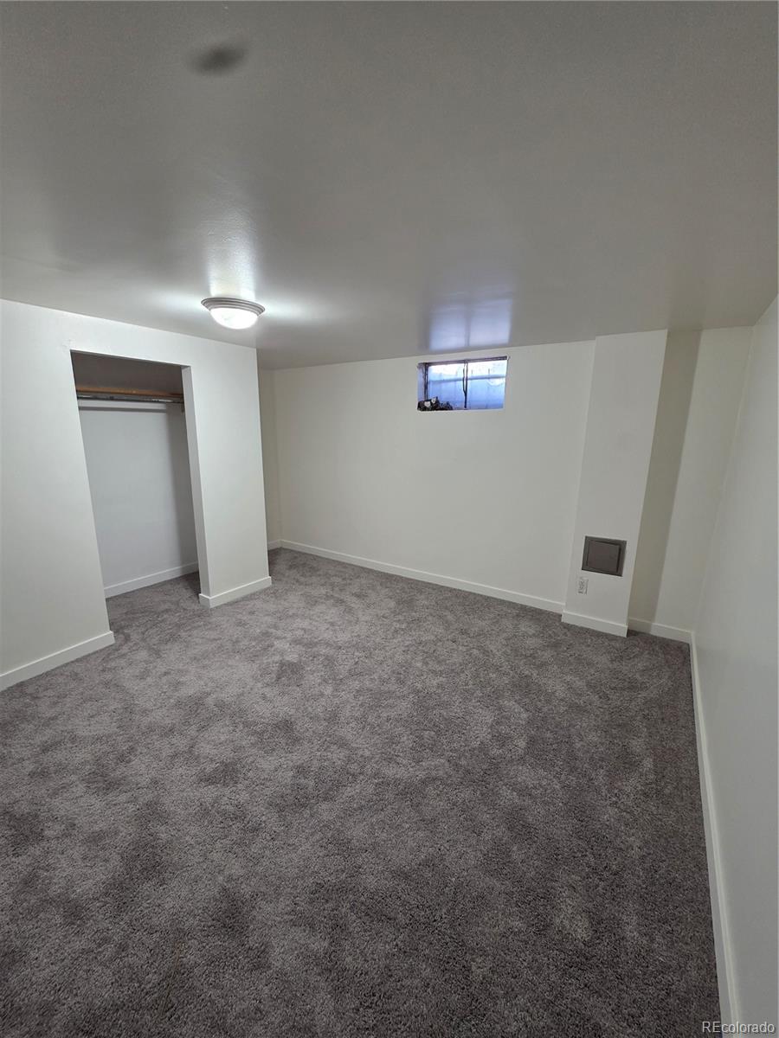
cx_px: 390
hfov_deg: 89.9
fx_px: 390
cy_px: 519
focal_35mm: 13
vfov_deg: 106.2
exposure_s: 1/60
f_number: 1.9
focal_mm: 2.2
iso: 320
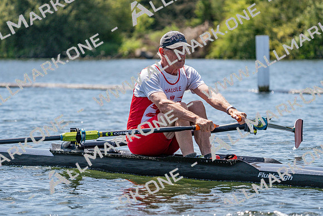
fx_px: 1813
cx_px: 162
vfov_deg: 6.8
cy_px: 108
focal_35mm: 202
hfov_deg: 10.2
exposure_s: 1/2000
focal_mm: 202
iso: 320
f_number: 5.6
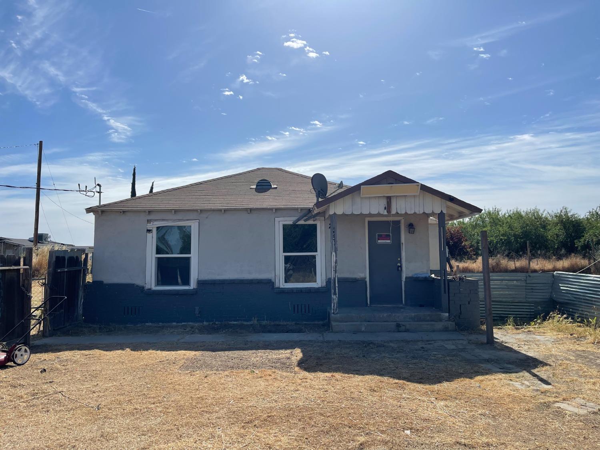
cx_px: 300
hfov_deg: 69.4
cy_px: 225
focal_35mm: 25
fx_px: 433
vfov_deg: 54.9
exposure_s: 1/6993
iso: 32
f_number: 1.6
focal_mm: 5.1
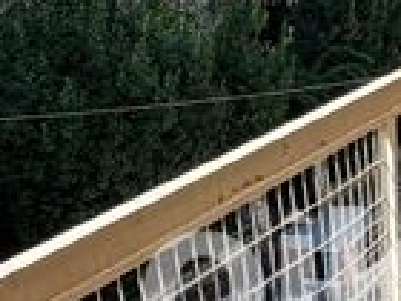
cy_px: 312
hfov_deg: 27.3
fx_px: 741
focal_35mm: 64
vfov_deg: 22.0
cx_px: 458
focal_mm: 2.22
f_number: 2.2
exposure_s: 1/770
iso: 32
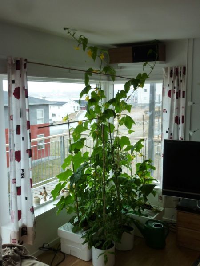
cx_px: 100
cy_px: 133
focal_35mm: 37
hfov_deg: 38.7
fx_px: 285
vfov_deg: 50.1
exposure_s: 1/80
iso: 125
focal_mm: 6.1
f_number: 3.6
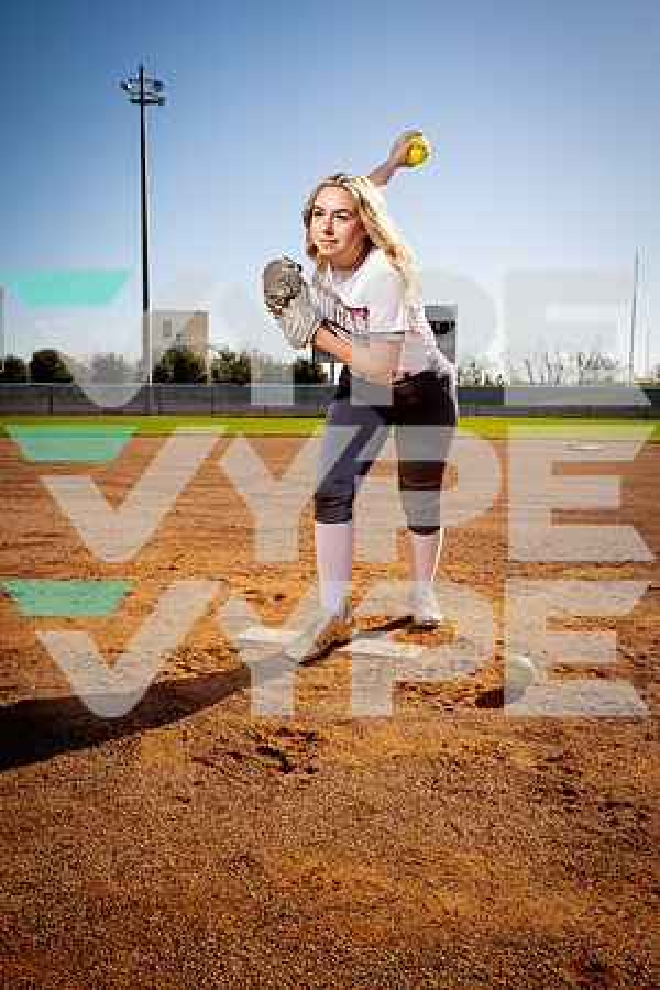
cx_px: 330
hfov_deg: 41.1
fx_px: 880
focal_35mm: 32
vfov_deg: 58.7
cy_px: 495
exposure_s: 1/250
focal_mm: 32
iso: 100
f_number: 7.1
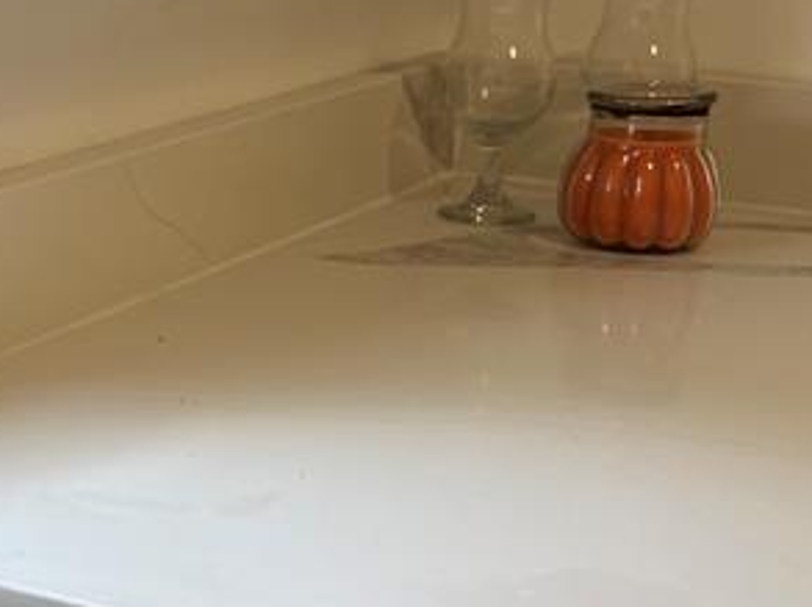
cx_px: -64
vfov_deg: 16.2
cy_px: 369
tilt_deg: -15.7
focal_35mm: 91
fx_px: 2132
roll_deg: -0.4
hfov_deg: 20.6
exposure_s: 1/120
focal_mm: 5.7
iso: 125
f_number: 1.5
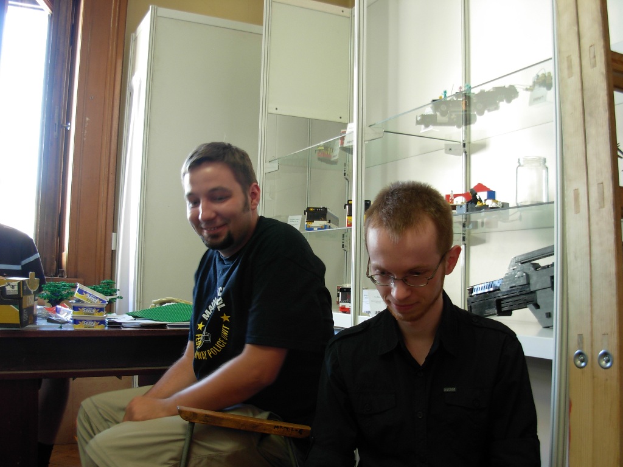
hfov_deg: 49.0
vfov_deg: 37.7
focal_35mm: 38
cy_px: 234
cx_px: 312
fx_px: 684
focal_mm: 6.3
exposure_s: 1/6.1
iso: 79
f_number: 2.9
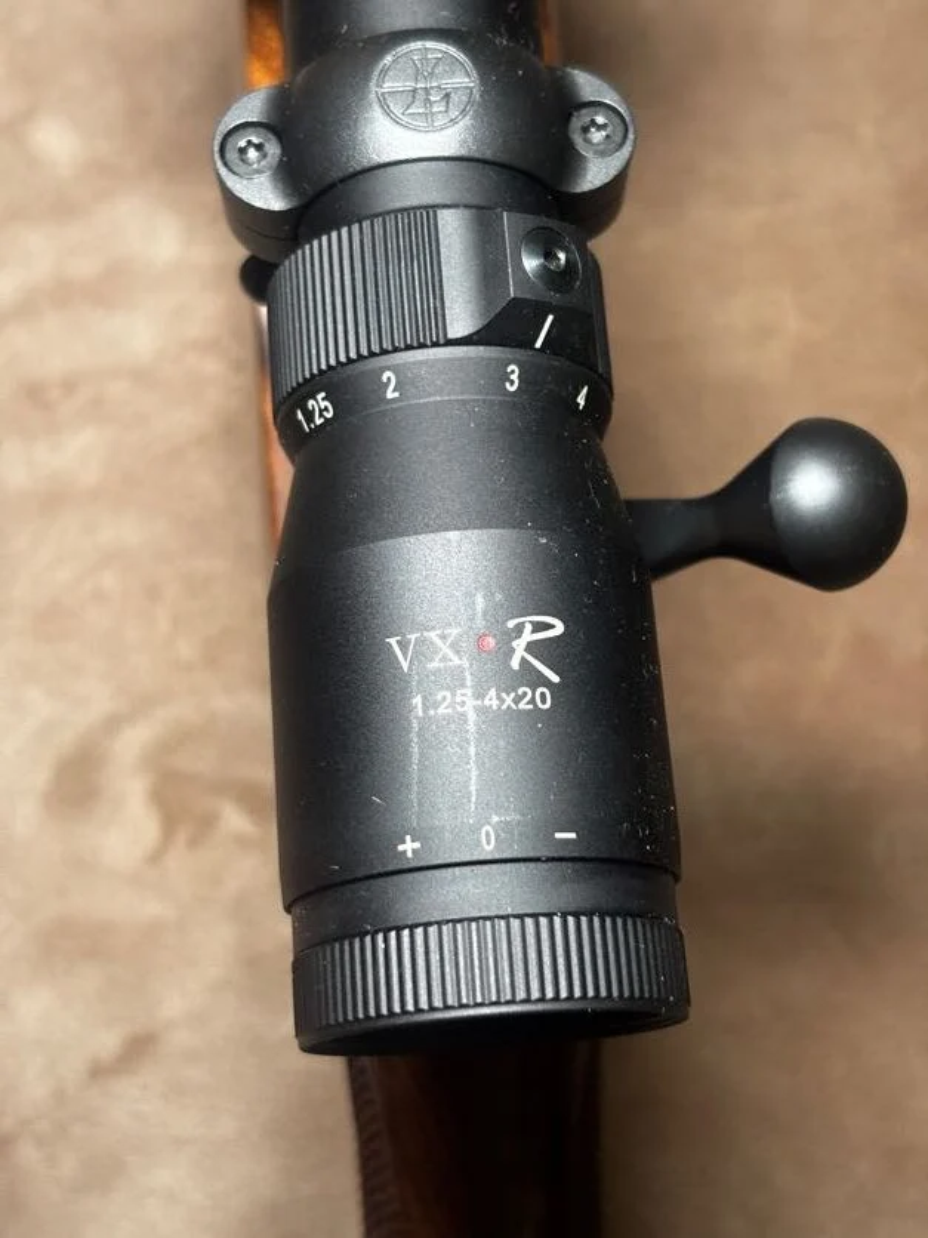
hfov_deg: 28.0
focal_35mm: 52
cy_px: 619
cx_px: 464
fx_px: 1859
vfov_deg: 36.8
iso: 160
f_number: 1.6
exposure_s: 1/53
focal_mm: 5.96
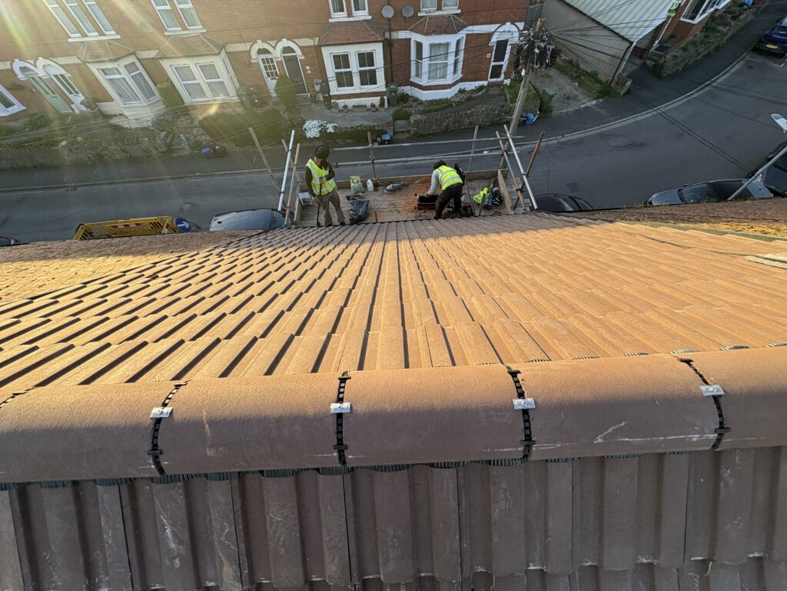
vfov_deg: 85.7
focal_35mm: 14
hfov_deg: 102.1
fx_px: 318
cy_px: 296
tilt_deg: -59.0
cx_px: 394
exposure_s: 1/325
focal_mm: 2.22
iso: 40
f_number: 2.2
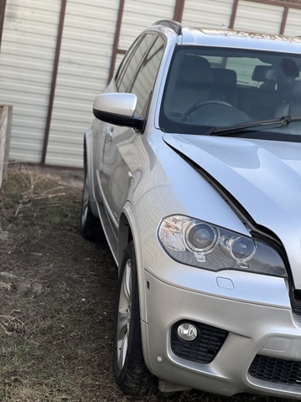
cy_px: 201
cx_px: 150
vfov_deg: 25.4
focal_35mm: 77
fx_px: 894
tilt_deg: -13.8
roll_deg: -11.2
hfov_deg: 19.1
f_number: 2.8
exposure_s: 1/121
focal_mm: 9
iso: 125
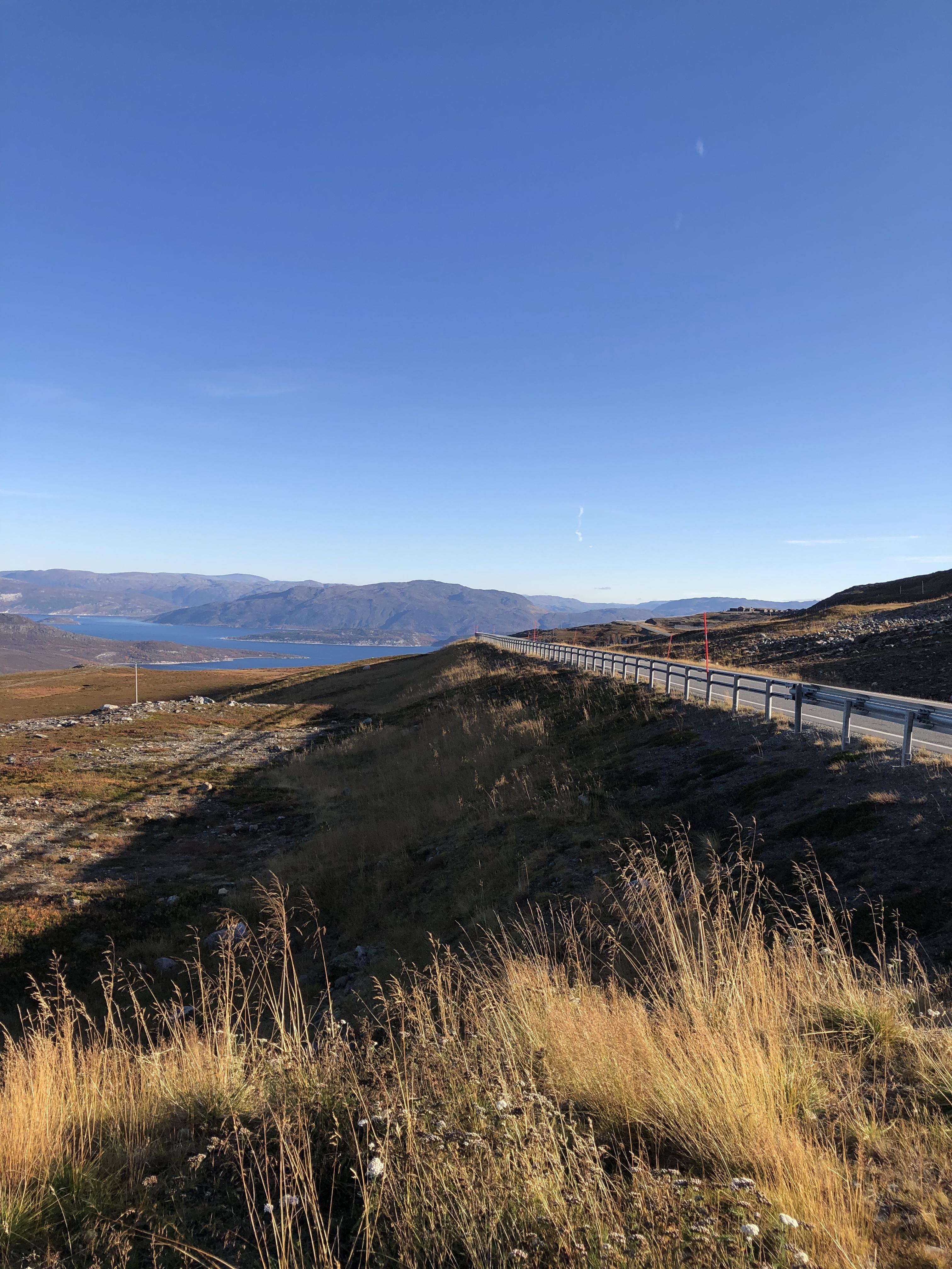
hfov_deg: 49.7
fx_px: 1027
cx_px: 476
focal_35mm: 28
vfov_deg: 63.4
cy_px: 634
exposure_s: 1/1412
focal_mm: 3.99
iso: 20
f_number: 1.8
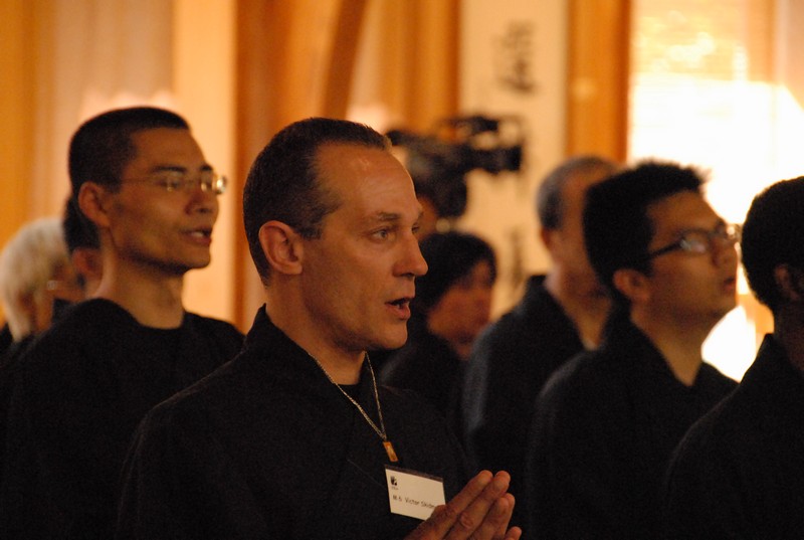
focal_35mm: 300
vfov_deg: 4.6
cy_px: 270
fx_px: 6714
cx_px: 402
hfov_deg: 6.9
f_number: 5.6
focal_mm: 200
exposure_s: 1/125
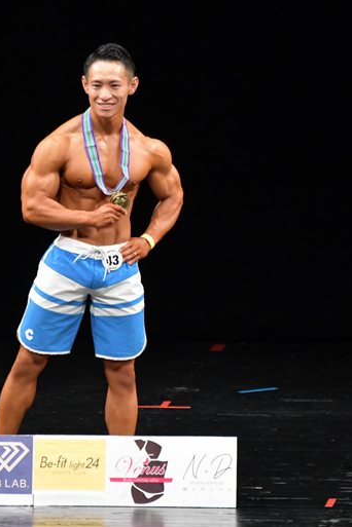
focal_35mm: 453
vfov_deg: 4.6
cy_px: 264
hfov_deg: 3.0
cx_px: 97
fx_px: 6643
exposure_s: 1/400
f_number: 5.6
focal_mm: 200
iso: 3200
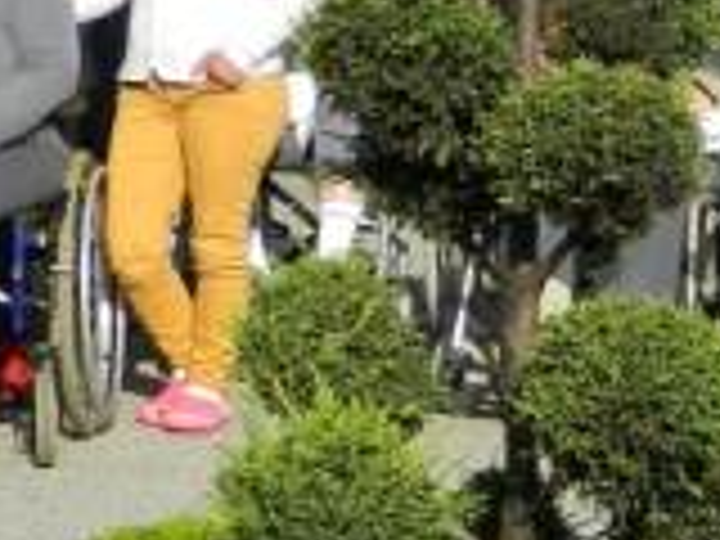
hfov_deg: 7.5
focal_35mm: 262
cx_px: 855
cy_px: -86
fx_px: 5450
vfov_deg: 5.6
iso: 80
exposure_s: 1/640
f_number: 3.5
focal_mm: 7.3
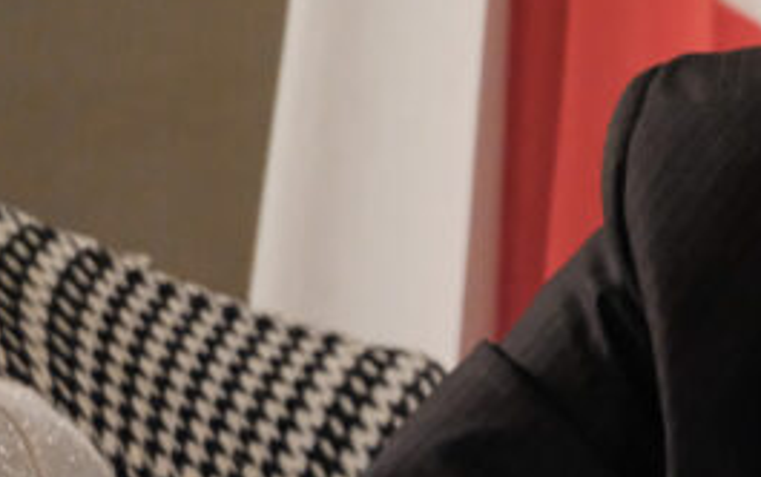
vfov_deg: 1.0
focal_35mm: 1328
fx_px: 27560
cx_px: 1017
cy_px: 261
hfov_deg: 1.6
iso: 12800
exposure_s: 1/125
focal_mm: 300
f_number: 6.3
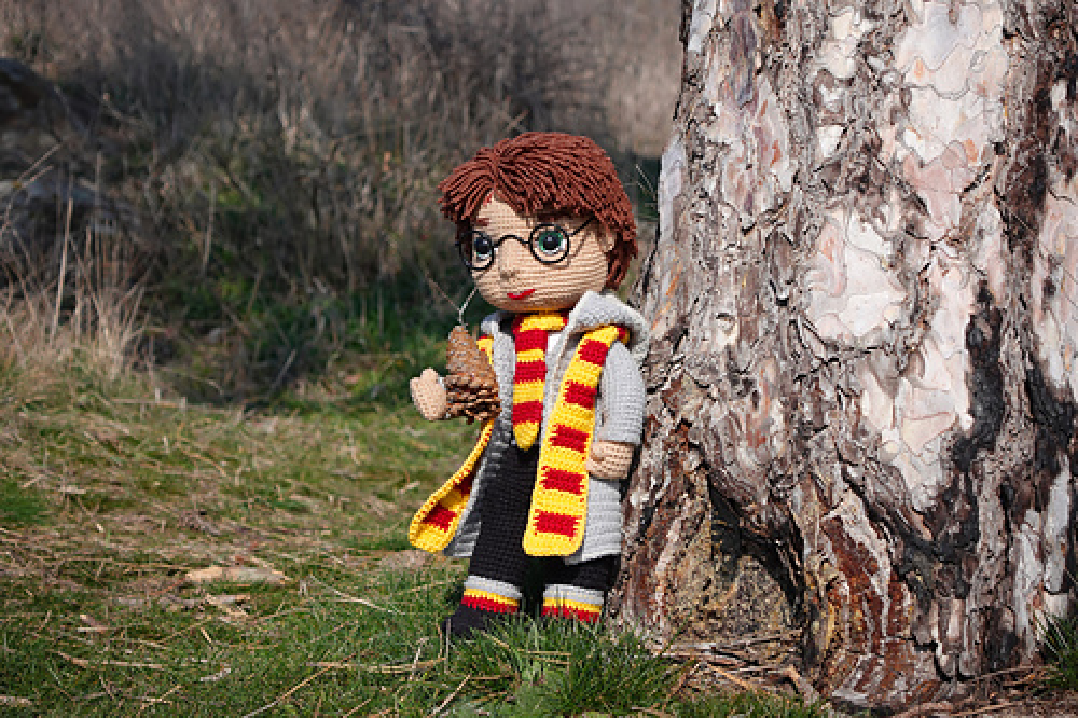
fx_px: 2095
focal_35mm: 70
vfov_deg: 19.4
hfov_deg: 28.9
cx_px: 539
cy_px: 359
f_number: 4
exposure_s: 1/160
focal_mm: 25.7
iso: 125
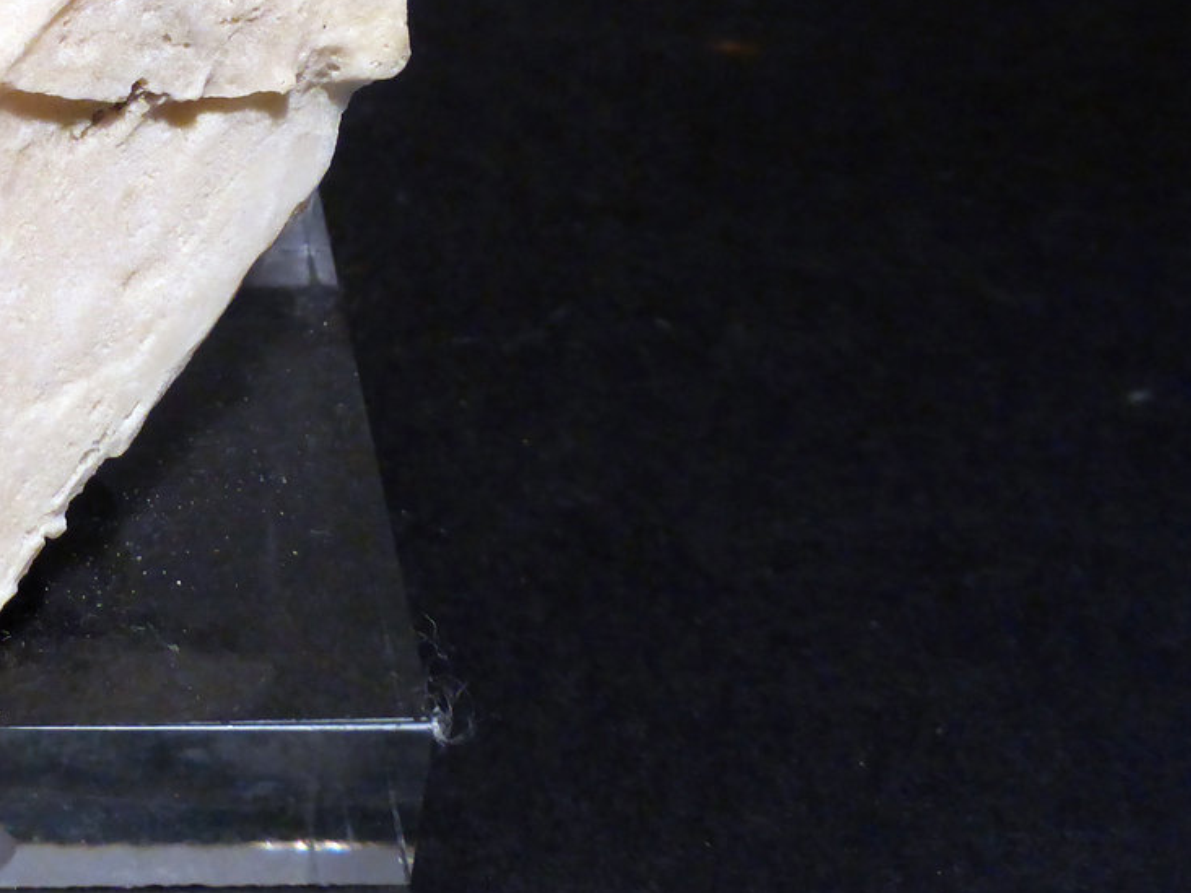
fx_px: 3234
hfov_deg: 20.1
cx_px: -67
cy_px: -60
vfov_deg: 15.4
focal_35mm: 94
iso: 400
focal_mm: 7.4
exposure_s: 1/40
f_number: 3.9
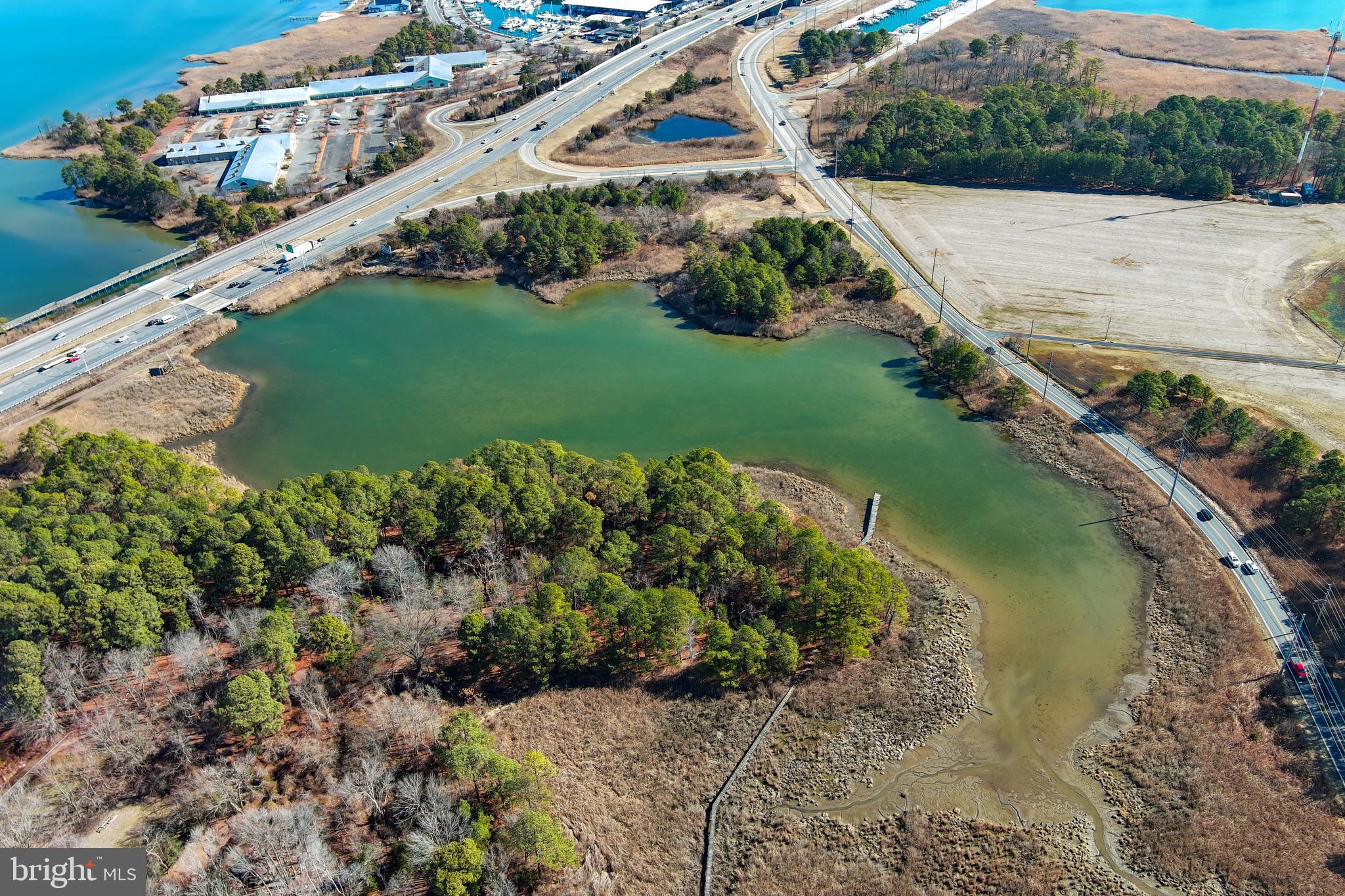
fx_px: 1083
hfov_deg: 63.7
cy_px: 448
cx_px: 672
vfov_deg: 45.0
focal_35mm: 29
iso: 100
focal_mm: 10.57
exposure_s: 1/500
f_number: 2.8
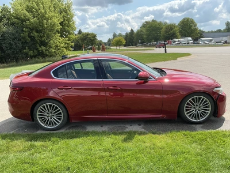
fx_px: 186
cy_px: 86
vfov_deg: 49.7
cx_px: 115
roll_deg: +2.8
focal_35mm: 28
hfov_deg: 63.4
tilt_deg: -10.4
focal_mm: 3
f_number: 1.8
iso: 25
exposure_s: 1/1035
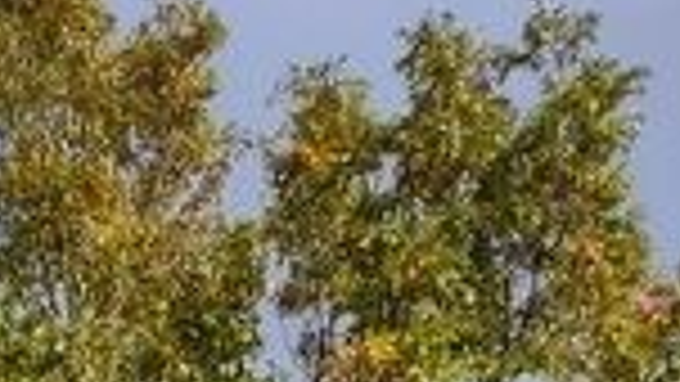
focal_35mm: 133
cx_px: -1018
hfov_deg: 12.3
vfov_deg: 8.0
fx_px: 2399
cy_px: 1115
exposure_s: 1/2087
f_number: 1.8
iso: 100
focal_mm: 5.56
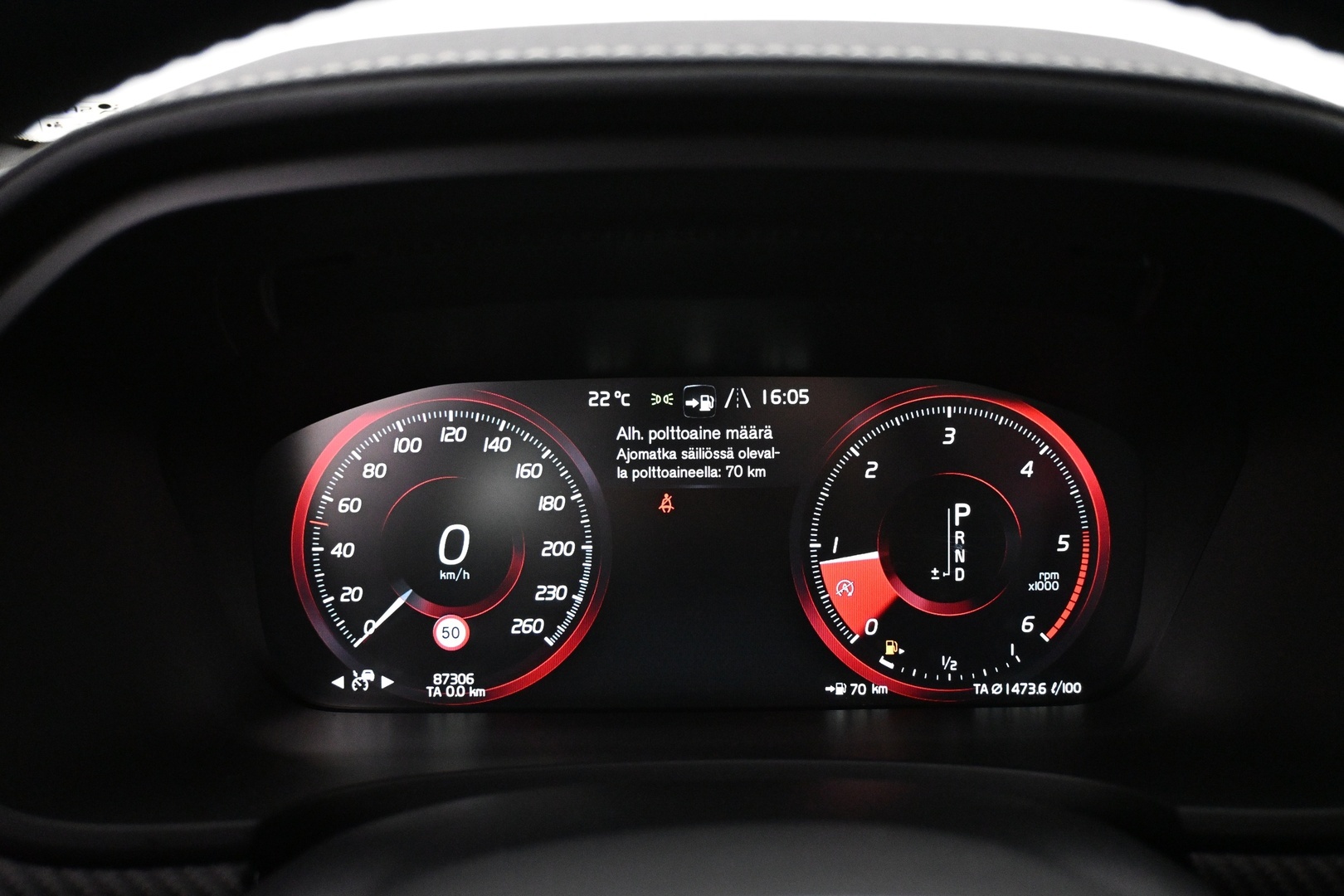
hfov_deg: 60.7
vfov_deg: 42.6
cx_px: 672
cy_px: 448
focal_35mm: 31
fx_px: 1148
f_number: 3.8
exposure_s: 1/50
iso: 4000
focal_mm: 20.5
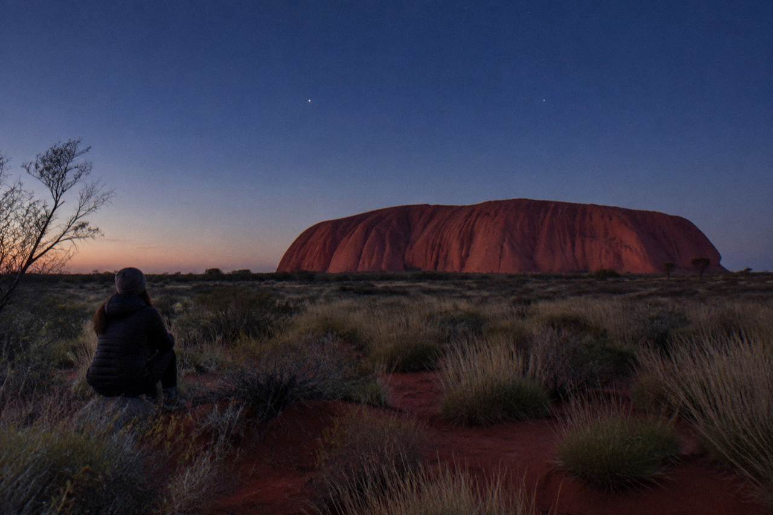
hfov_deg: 54.4
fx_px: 751
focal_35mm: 35
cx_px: 386
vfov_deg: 37.8
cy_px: 258
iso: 6400
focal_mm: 35
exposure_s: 1/320
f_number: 2.5
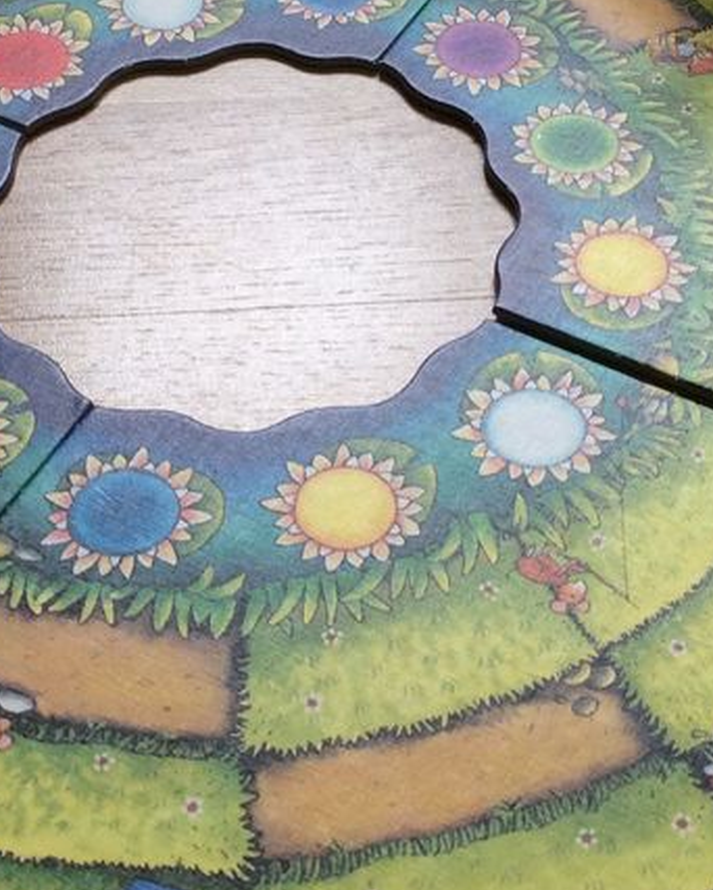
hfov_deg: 21.0
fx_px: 1924
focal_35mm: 73
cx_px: 413
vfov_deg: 26.0
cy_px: 335
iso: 50
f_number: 2.4
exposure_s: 1/25
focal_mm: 3.3
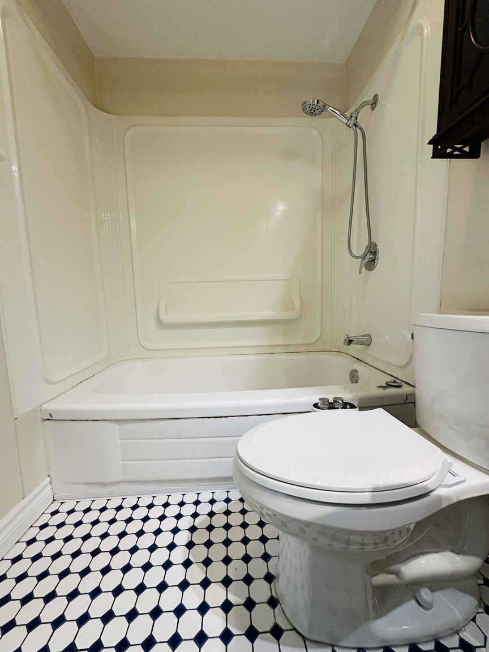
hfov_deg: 85.7
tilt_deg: -7.4
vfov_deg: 102.1
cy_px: 326
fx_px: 264
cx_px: 244
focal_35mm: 14
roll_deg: +2.3
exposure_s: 1/120
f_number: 2.2
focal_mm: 2.22
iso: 250
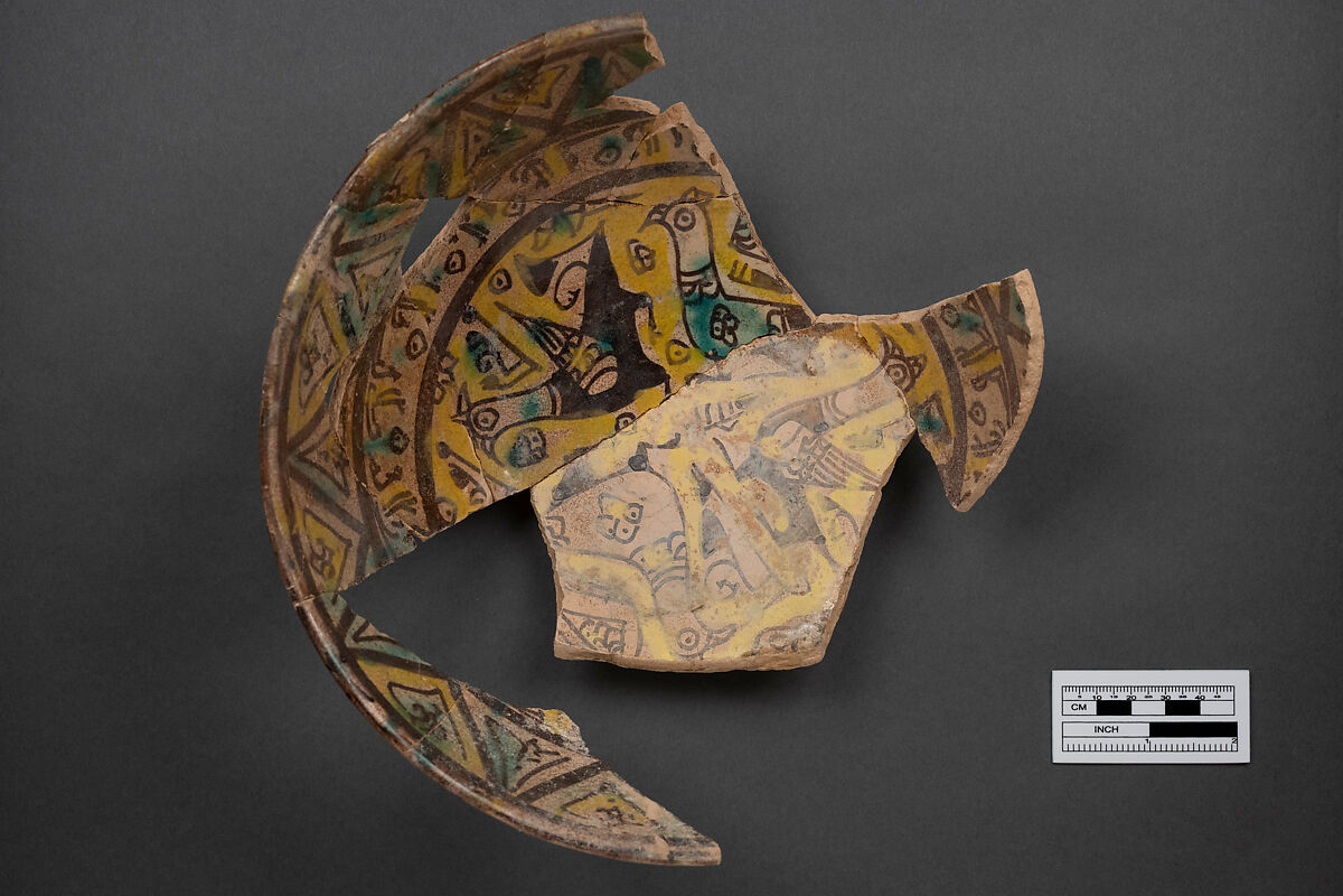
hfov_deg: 39.6
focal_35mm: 50
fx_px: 1865
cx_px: 672
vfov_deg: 27.0
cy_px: 448
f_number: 13
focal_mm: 50
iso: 640
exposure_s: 1/80
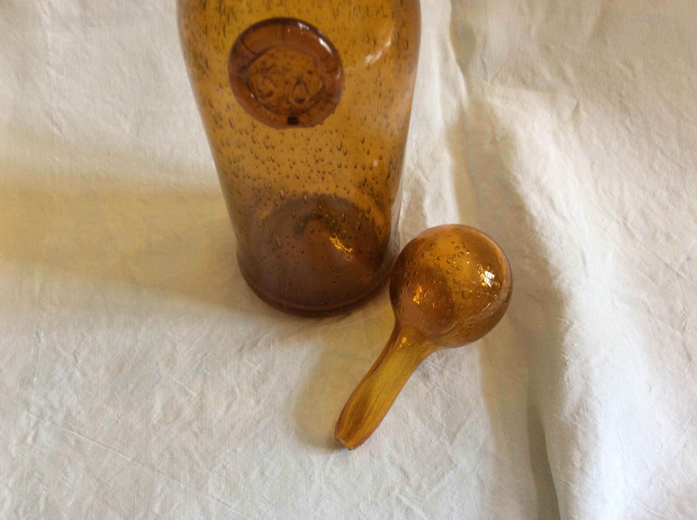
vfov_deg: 44.1
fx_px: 643
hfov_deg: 56.9
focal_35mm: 32
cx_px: 348
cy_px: 260
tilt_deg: -59.6
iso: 50
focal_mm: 3.3
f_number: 2.4
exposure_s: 1/25
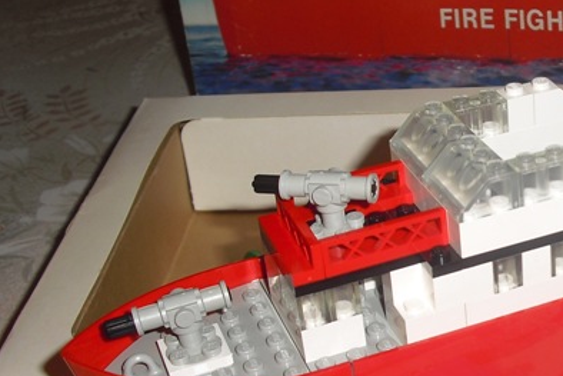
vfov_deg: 17.9
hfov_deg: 25.5
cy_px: 243
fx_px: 1189
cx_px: 546
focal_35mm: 76
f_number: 3.1
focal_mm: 6.3
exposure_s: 1/60
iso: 64
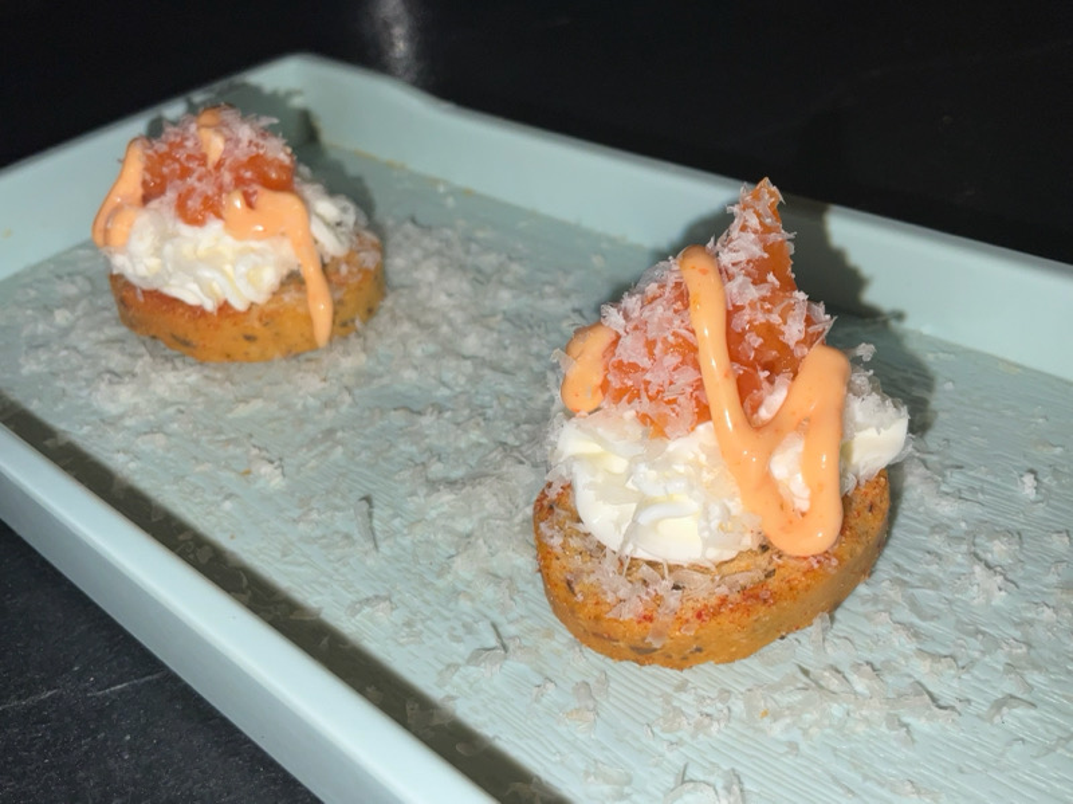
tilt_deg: -37.6
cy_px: 402
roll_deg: +0.6
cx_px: 536
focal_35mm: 29
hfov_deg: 61.7
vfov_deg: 48.2
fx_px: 898
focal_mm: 3
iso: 16
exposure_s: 1/342
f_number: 1.8
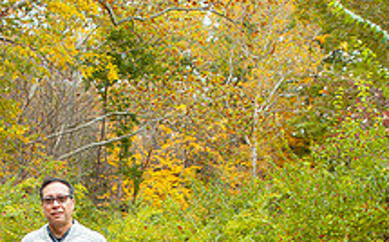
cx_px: 42
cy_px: 318
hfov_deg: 26.6
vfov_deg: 16.4
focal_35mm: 75
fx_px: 794
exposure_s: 1/160
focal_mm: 26
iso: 400
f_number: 4.5
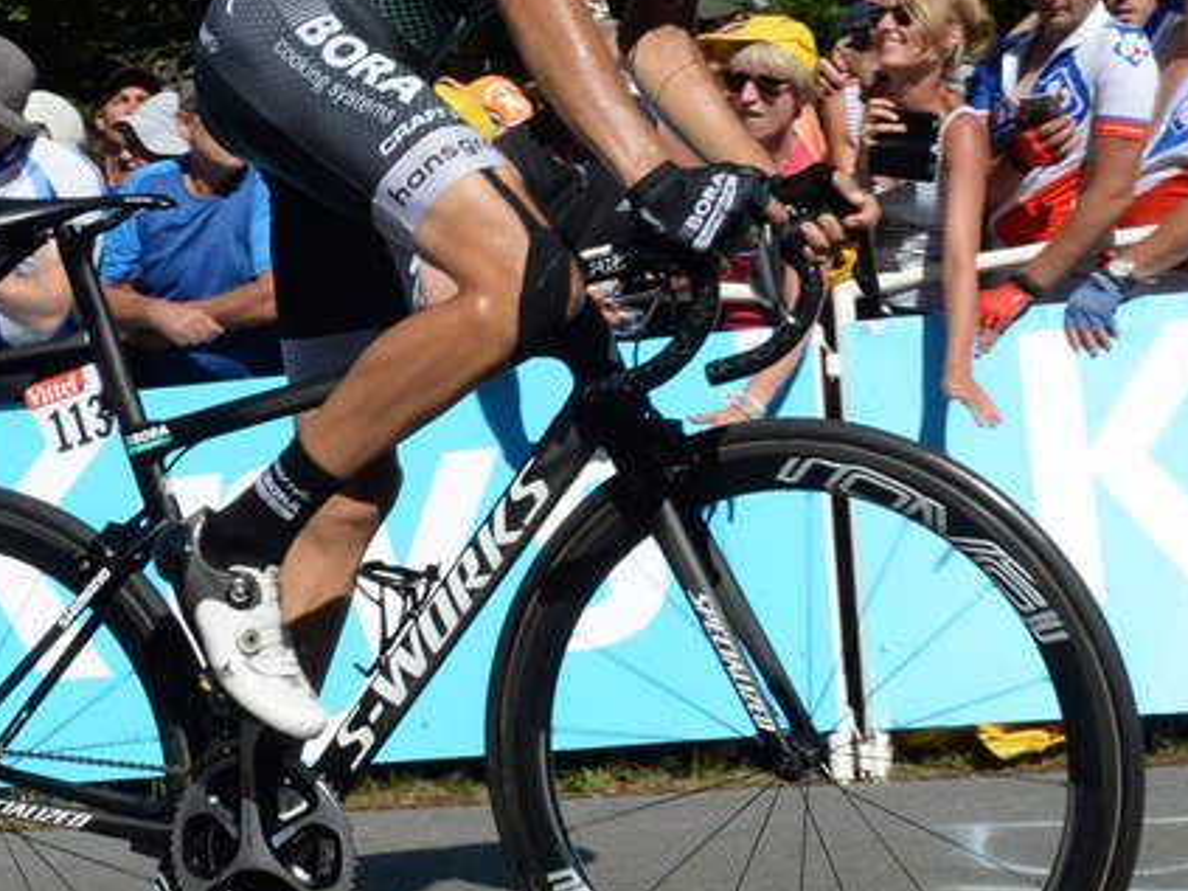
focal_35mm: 79
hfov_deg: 24.7
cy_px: 155
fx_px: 2710
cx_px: 458
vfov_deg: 18.5
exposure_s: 1/500
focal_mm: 29
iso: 1000
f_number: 20
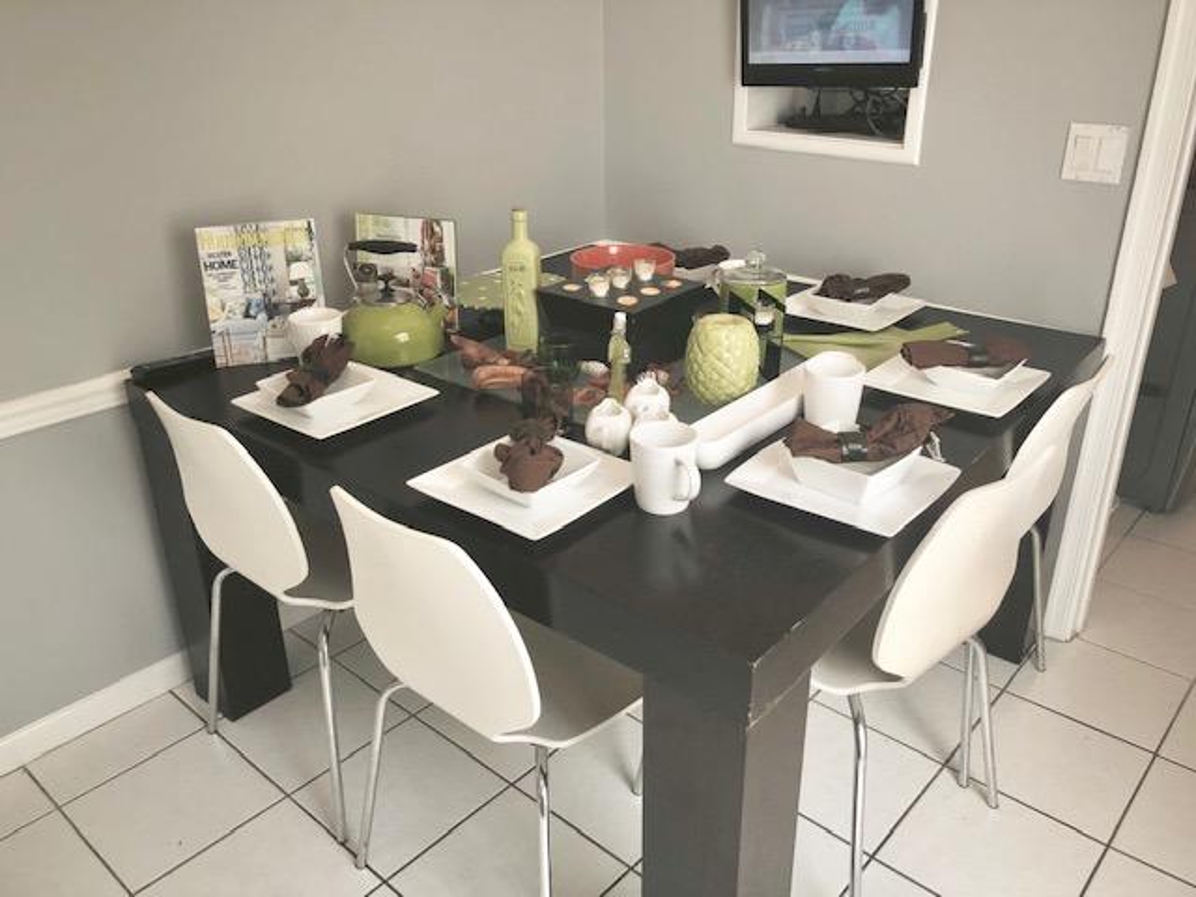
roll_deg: +2.5
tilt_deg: -24.4
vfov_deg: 49.7
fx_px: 967
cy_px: 448
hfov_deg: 63.4
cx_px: 598
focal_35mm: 28
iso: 25
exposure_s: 1/40
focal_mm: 4
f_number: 1.8
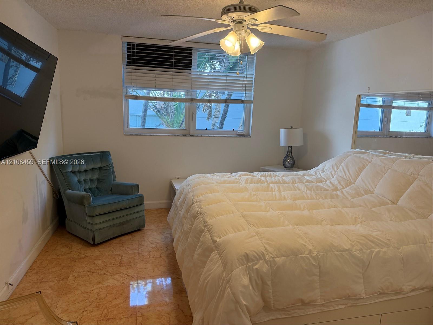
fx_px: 300
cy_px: 162
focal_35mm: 24
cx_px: 216
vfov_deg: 56.8
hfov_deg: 71.6
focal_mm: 6.76
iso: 160
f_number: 1.78
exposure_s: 1/201
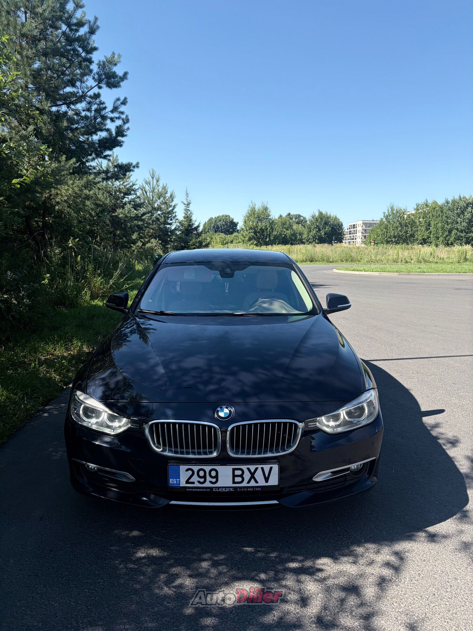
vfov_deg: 67.3
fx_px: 474
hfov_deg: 53.1
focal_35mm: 26
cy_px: 316
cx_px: 236
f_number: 1.6
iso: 50
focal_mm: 5.96
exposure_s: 1/1667
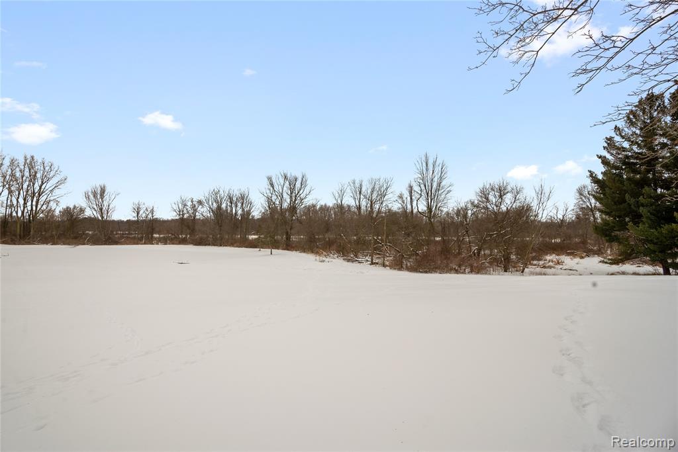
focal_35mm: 17
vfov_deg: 70.5
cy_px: 226
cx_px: 339
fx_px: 320
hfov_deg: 93.3
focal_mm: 17
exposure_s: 1/1250
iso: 400
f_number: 9
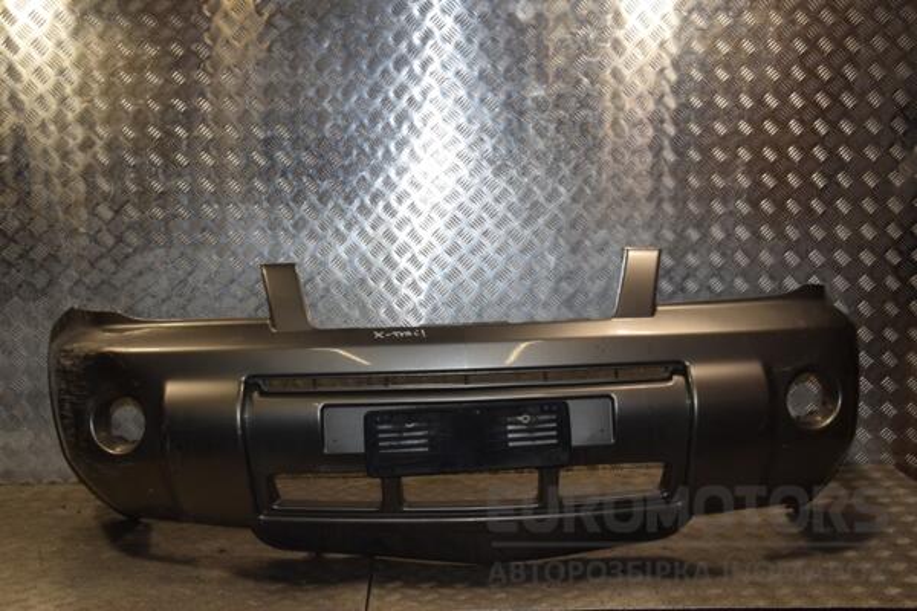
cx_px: 458
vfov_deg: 31.9
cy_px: 306
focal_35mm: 42
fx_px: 1070
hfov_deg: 46.4
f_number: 8
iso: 800
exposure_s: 1/200
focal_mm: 28
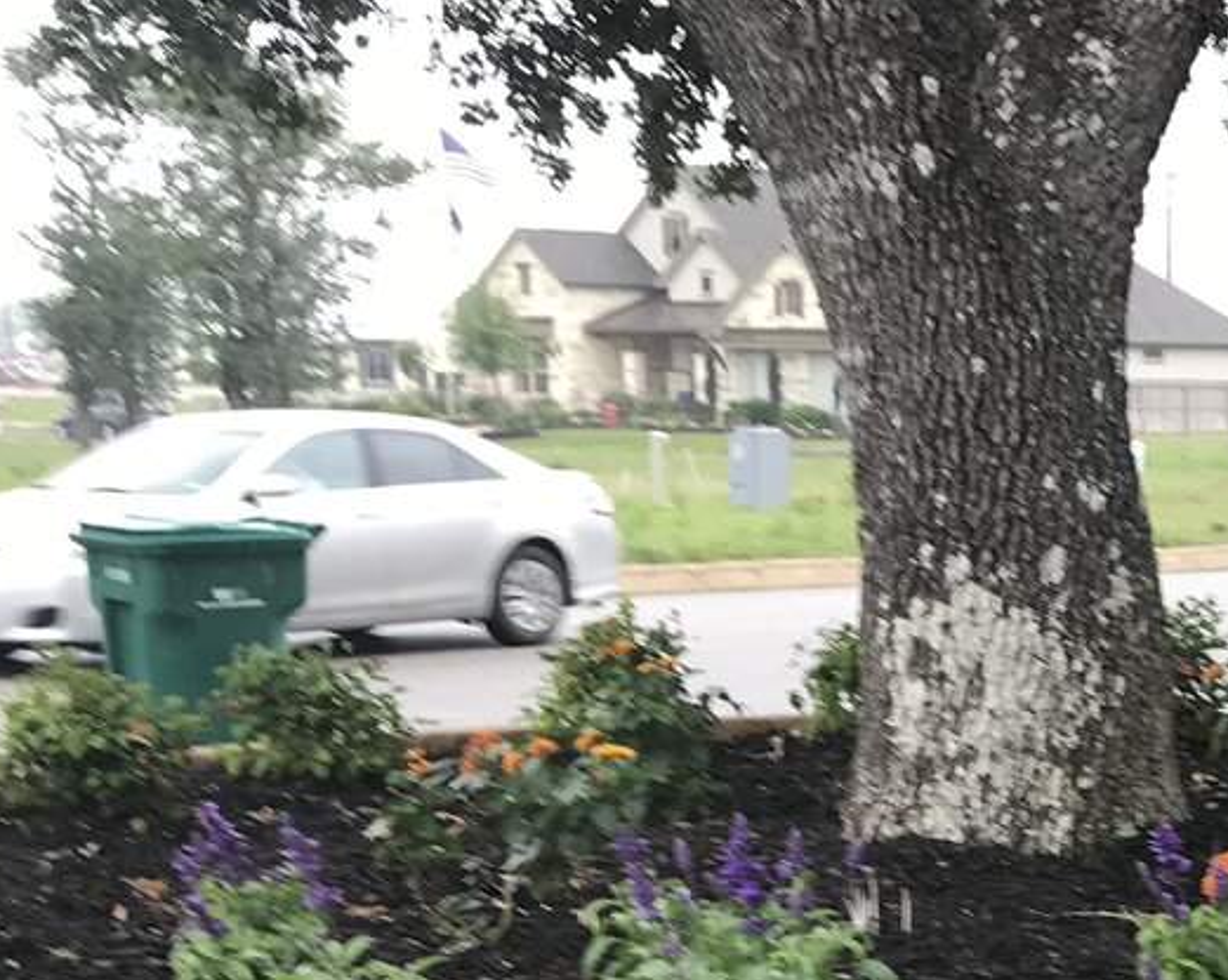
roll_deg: +0.1
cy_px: 1239
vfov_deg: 17.3
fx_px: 3051
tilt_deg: -14.1
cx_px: 1407
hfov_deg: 21.4
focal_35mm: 84
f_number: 1.8
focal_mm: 3.99
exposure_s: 1/93
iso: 25
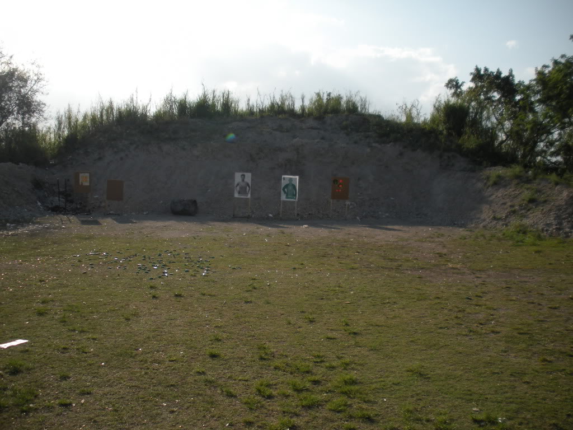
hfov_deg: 52.6
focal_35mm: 35
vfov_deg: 40.7
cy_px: 215
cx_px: 286
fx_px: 579
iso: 64
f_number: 3.5
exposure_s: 1/963
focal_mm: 6.3
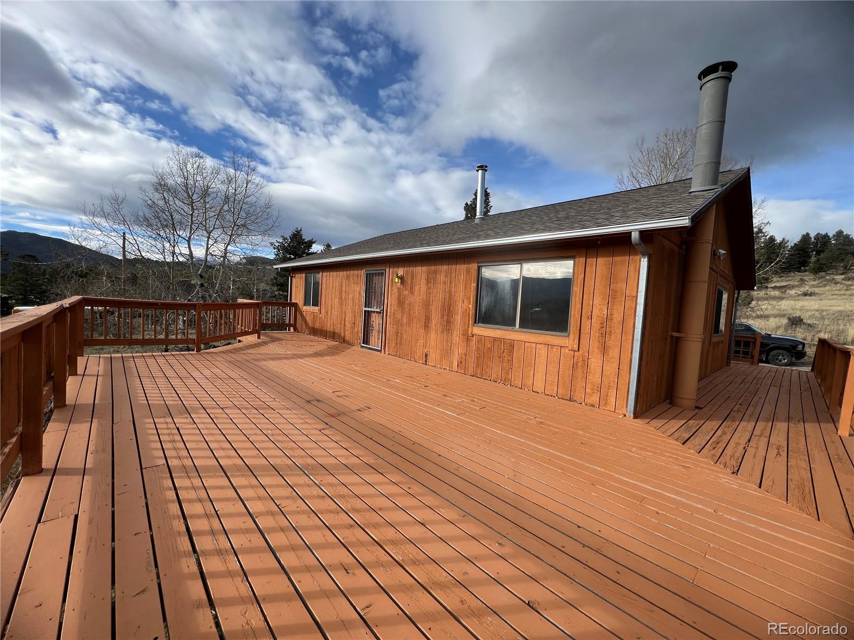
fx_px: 321
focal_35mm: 13
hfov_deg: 106.2
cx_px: 427
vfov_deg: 89.9
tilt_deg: -2.9
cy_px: 320
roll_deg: -2.9
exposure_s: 1/840
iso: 32
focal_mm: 1.57
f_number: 1.8
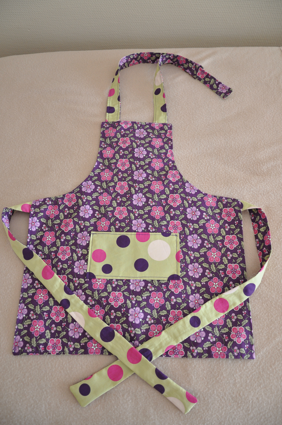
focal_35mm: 27
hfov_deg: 47.8
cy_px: 212
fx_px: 318
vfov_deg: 67.4
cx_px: 141
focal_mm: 18
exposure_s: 1/20
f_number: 4.5
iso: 400
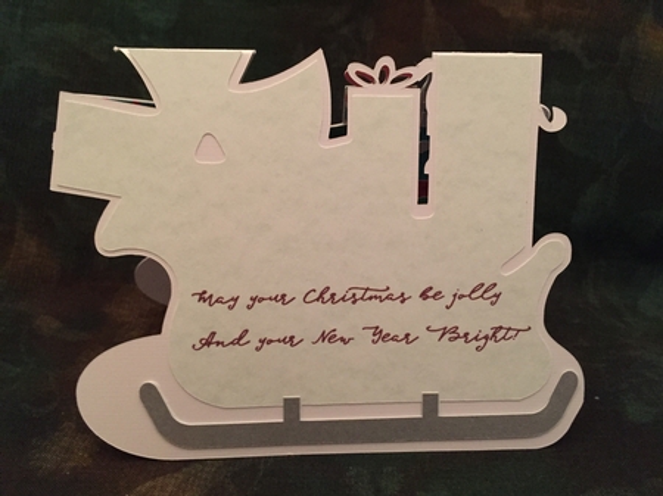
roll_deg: -1.8
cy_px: 248
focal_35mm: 29
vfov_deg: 48.2
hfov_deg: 61.7
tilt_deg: -24.0
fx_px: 555
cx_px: 332
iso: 500
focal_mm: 4.15
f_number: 2.2
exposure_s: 1/15
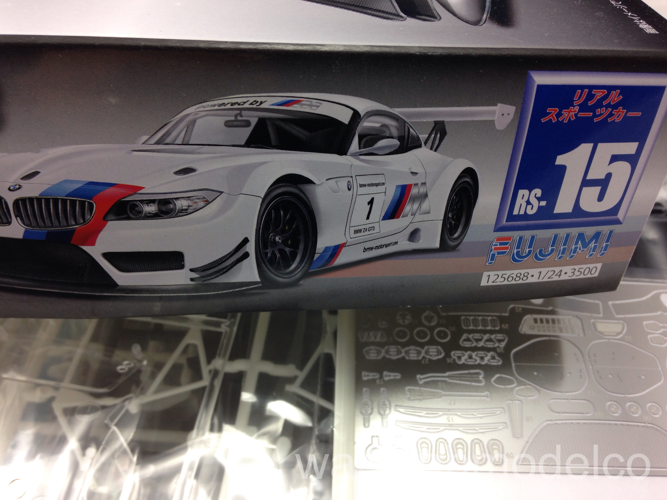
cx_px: 334
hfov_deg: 55.4
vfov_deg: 42.9
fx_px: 636
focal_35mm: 33
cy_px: 250
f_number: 2.4
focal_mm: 4.12
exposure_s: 1/30
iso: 50
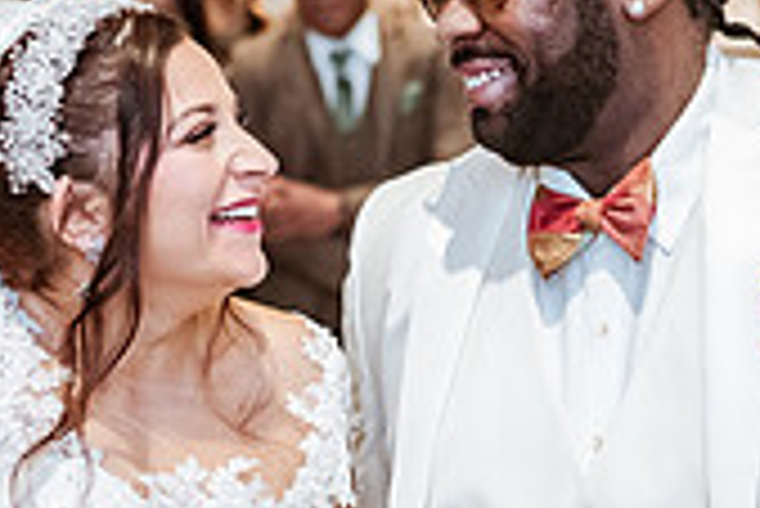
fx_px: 2535
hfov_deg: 17.0
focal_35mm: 120
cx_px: 472
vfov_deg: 11.4
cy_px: 52
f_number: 1.8
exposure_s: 1/500
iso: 1000
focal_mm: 35
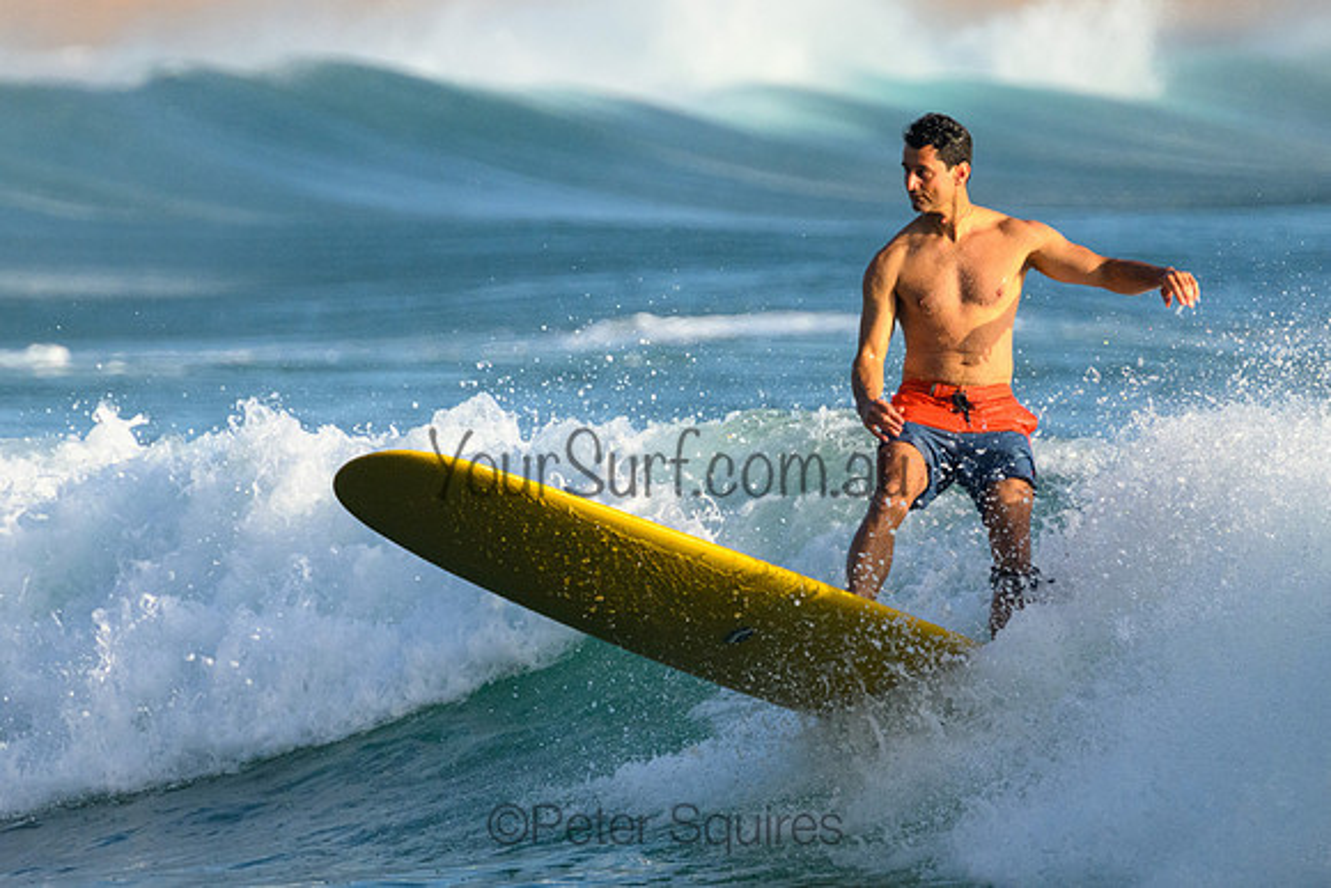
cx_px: 670
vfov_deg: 1.4
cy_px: 528
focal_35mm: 977
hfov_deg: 2.1
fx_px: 36138
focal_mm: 800
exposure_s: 1/2000
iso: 2500
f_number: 11
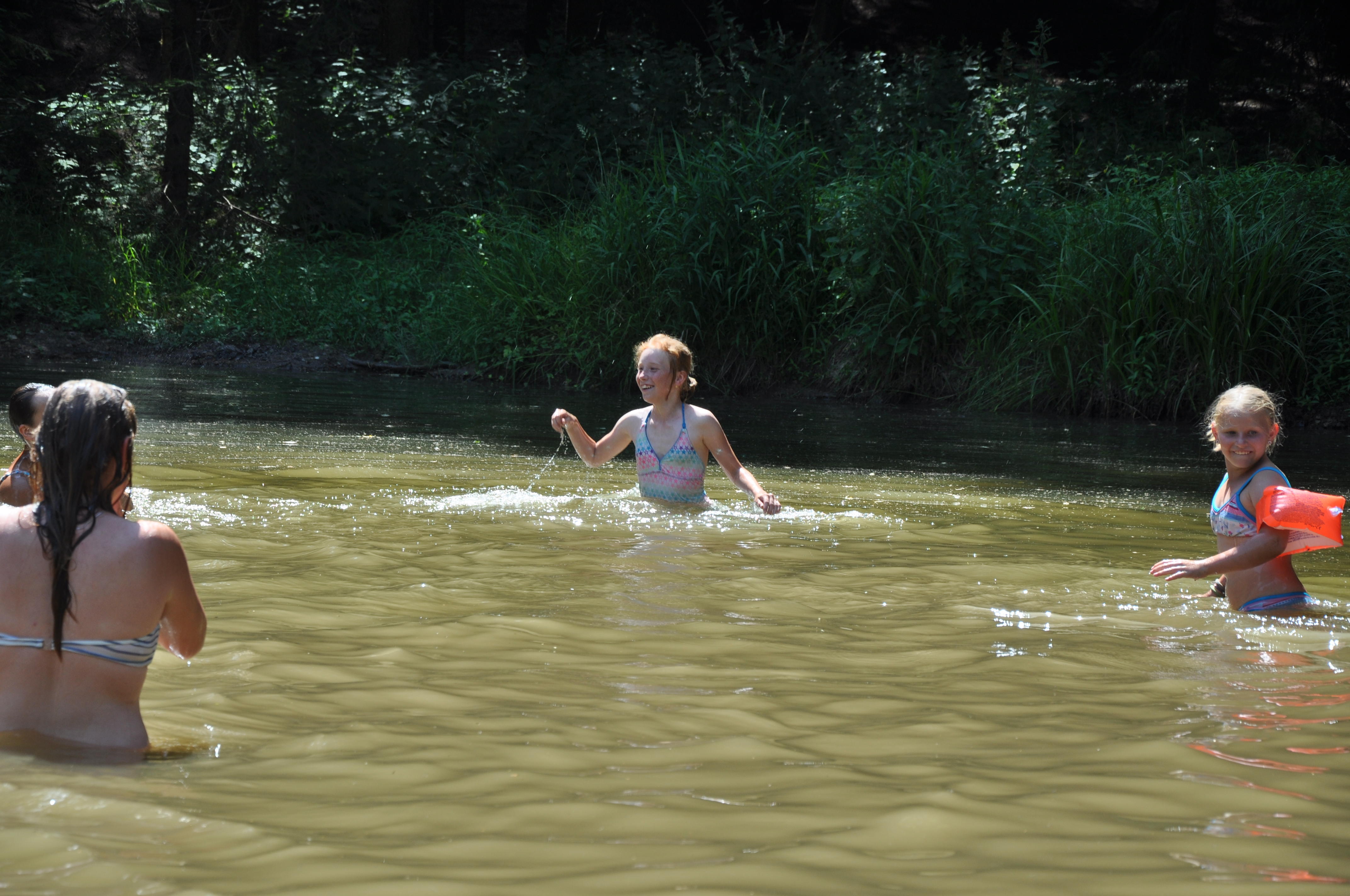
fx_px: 4775
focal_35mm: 128
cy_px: 448
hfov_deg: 16.1
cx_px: 675
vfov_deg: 10.7
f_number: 8
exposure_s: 1/250
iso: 200
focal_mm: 85
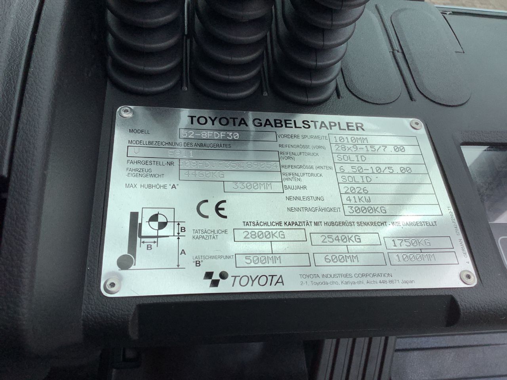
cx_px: 254
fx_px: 454
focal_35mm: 31
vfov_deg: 45.4
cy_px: 190
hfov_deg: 58.4
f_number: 2.4
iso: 25
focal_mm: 3.3
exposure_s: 1/684
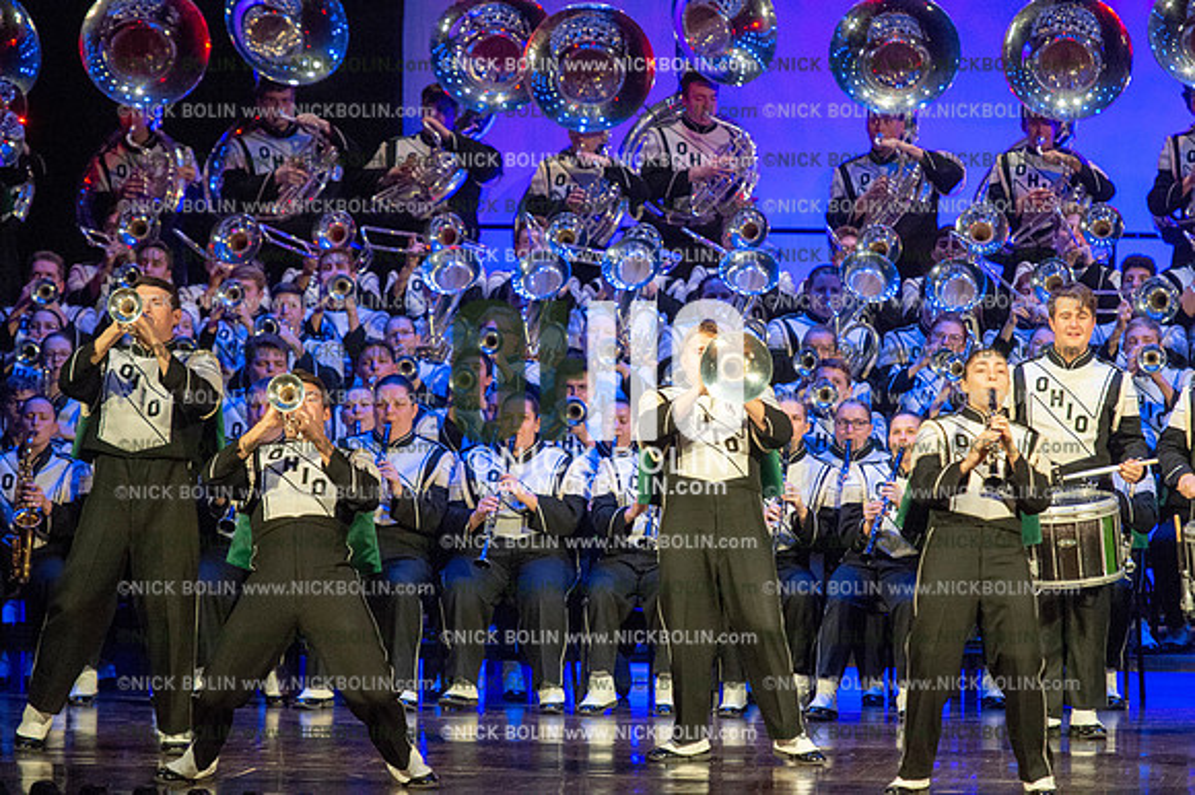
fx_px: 7962
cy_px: 398
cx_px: 598
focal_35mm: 240
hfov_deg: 8.6
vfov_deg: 5.7
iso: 8000
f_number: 5.6
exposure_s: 1/320
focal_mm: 240
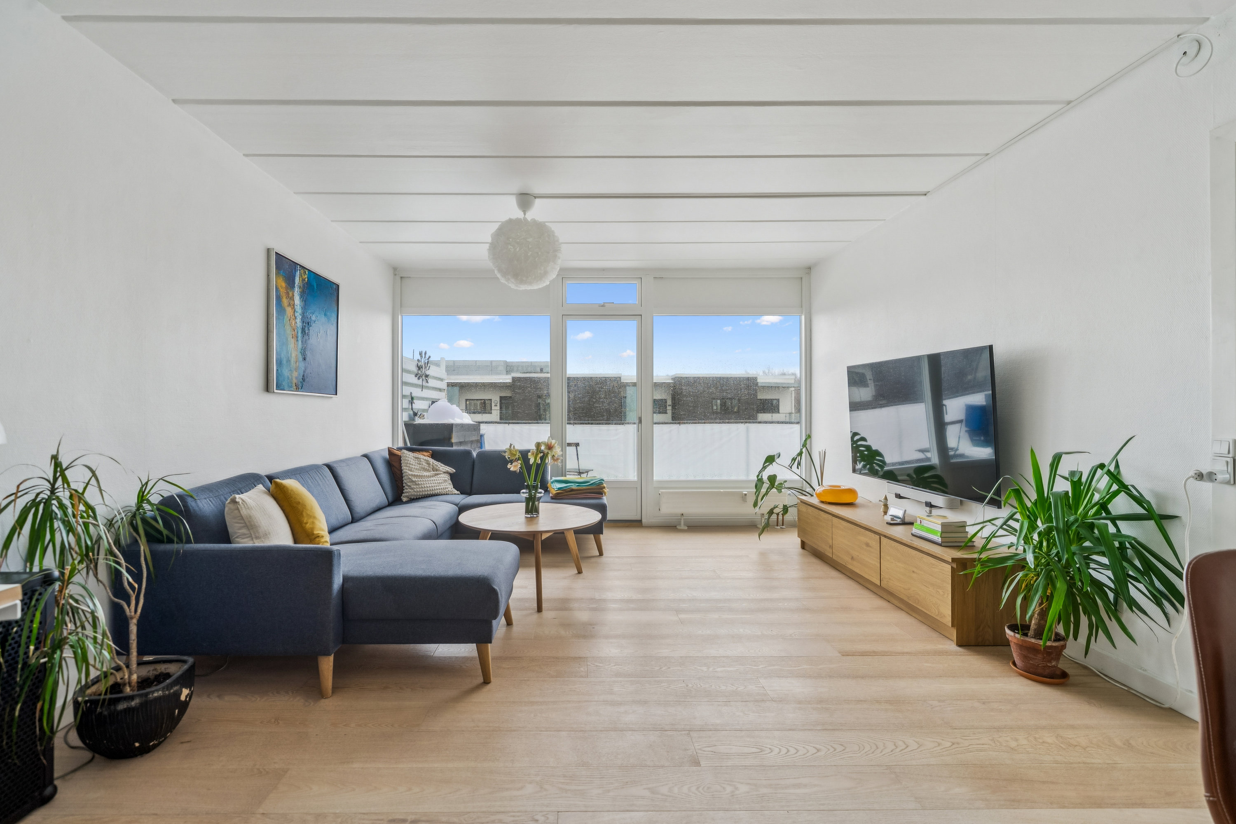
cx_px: 618
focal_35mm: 15
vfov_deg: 77.3
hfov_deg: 100.4
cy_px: 412
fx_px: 515
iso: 250
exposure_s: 1/30
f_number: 5.6
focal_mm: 15
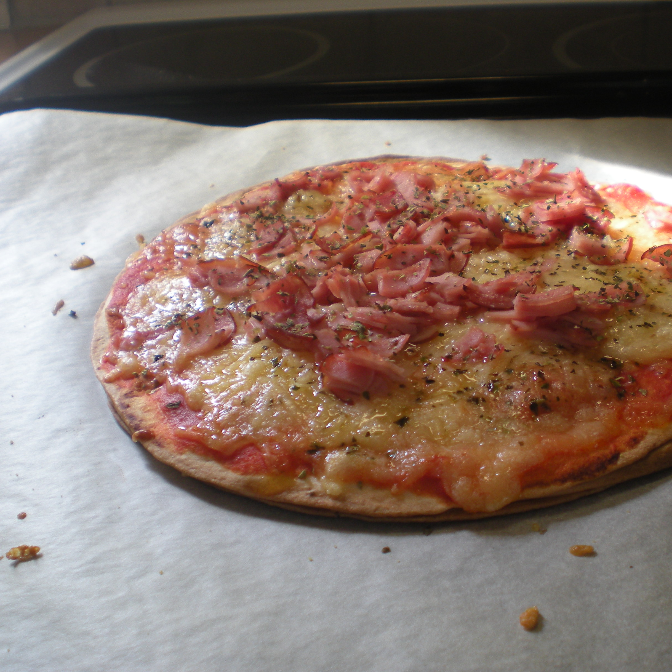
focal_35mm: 45
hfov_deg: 37.2
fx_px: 988
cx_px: 442
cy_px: 337
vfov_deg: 37.6
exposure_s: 1/60.6
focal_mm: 6.3
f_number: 3.1
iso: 89
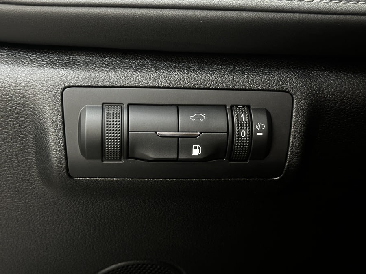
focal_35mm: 48
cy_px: 137
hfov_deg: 39.7
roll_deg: -0.6
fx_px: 508
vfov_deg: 30.3
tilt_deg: -13.0
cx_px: 183
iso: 800
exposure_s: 1/14
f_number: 1.78
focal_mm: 6.86
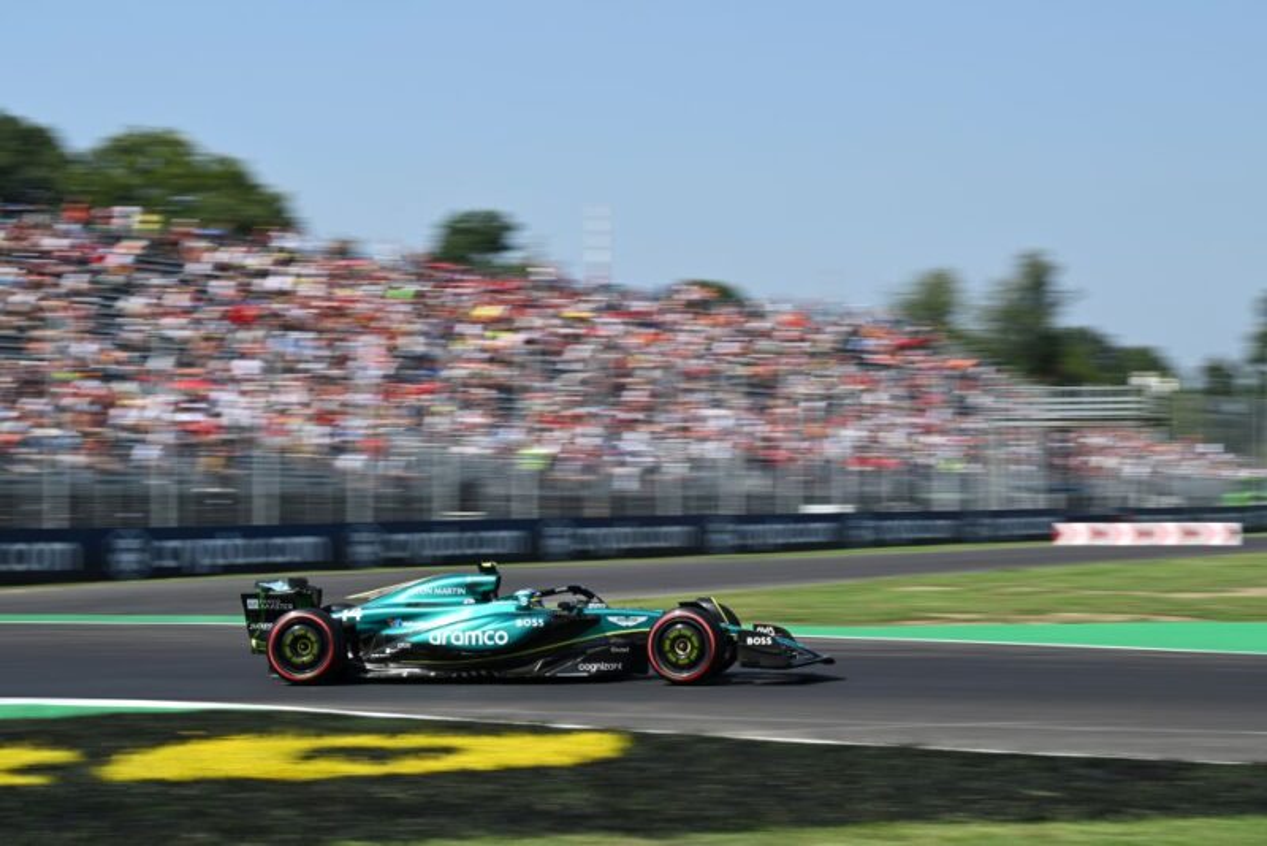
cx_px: 634
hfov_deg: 26.3
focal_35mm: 77
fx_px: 2711
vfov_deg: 17.7
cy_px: 423
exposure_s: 1/60
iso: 32
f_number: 10
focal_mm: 77
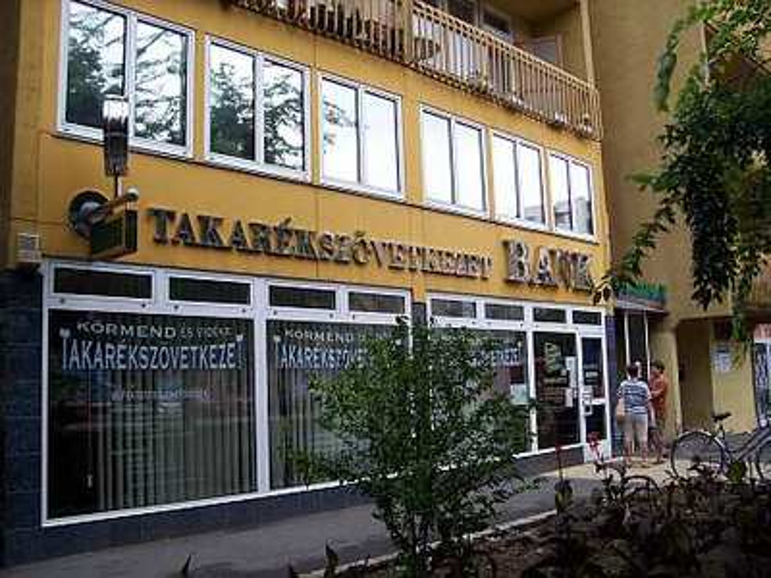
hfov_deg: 54.0
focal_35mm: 34
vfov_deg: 41.8
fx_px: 757
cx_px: 386
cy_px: 289
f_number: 2.7
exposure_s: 1/250
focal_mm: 5.6
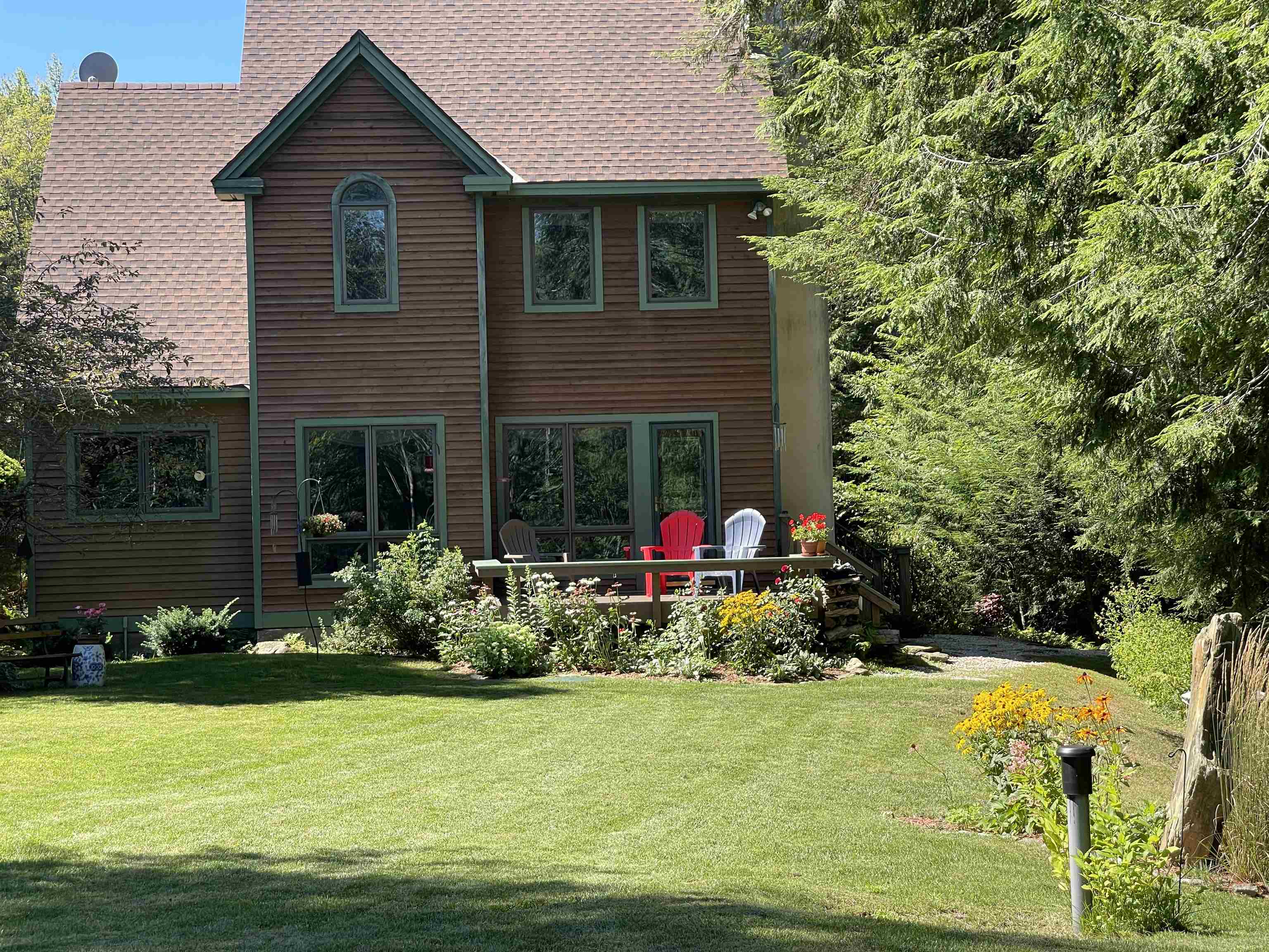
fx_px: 2346
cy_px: 476
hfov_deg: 30.3
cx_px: 634
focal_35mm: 64
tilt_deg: +0.6
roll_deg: +1.7
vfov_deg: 22.9
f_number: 2.2
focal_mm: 7.5
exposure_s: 1/263
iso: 20
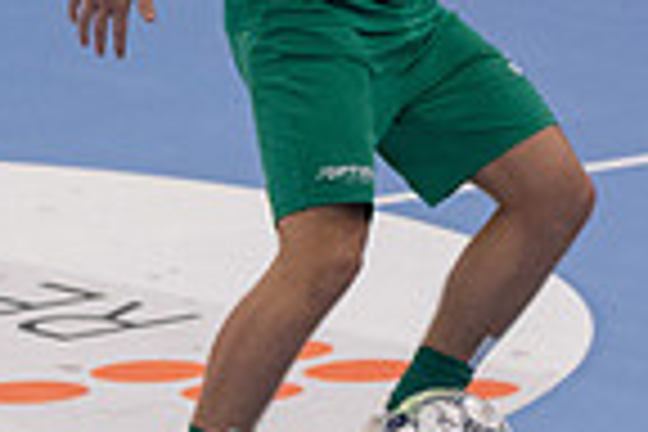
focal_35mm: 785
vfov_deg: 1.8
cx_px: 450
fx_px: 14129
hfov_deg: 2.6
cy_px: 2
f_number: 3.2
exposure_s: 1/640
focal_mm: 130
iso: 1600
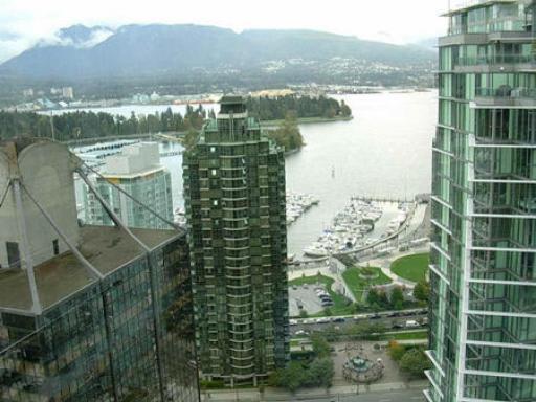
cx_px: 268
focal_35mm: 37
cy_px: 201
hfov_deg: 50.1
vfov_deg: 38.7
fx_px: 573
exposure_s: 1/53.8
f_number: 2.7
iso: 70
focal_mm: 5.6
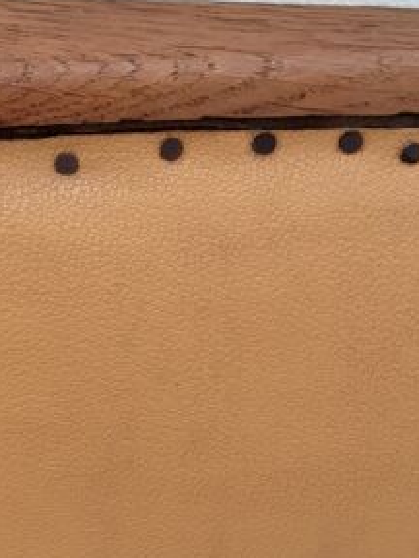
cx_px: 109
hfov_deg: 19.5
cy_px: 362
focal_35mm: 75
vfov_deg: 25.9
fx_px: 1210
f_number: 1.9
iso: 100
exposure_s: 1/50
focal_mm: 3.6
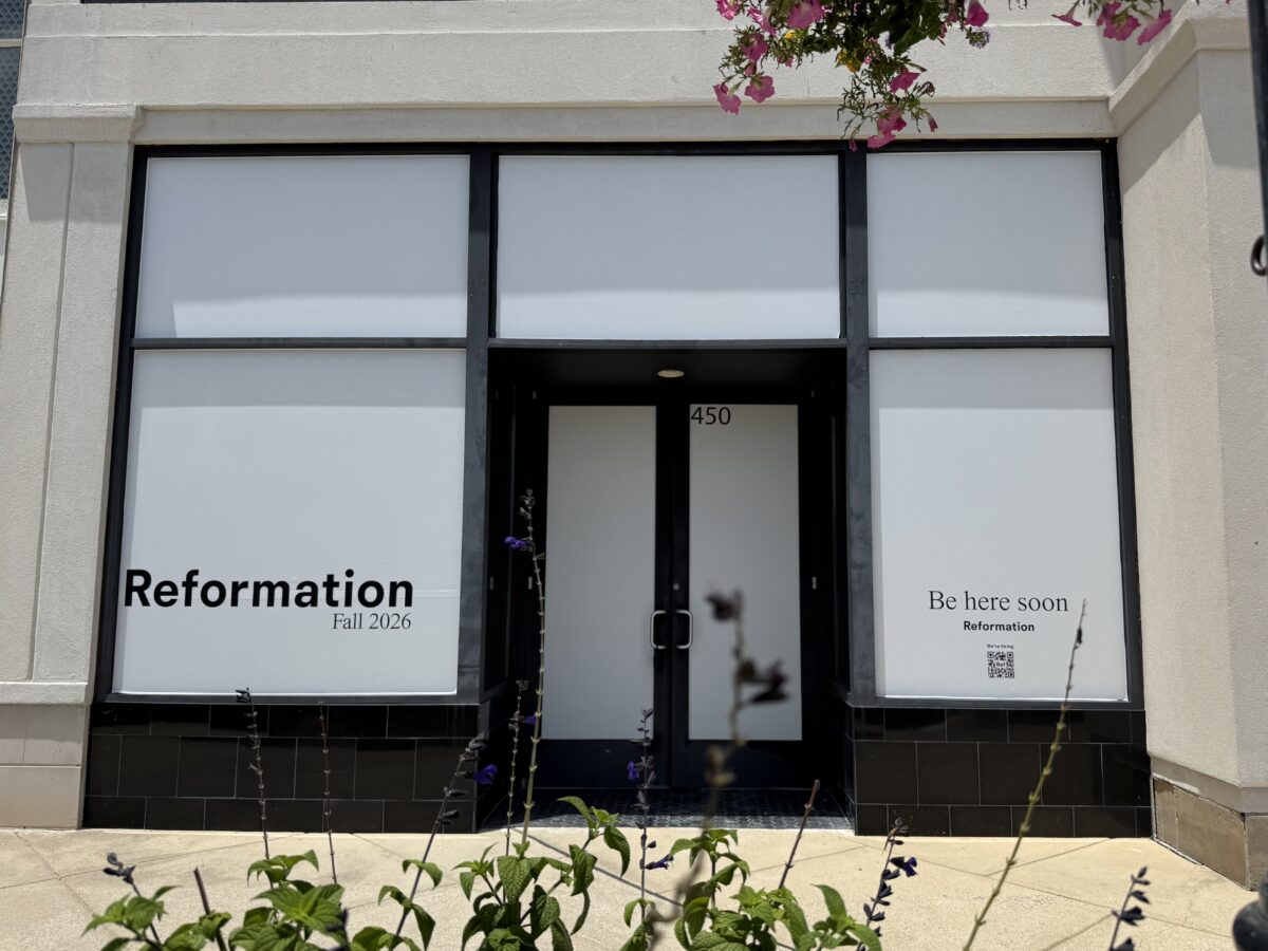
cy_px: 476
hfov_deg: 71.6
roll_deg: -2.6
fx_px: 879
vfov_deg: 56.8
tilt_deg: +7.3
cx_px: 634
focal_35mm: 24
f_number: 1.78
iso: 80
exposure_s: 1/8130
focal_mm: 6.76
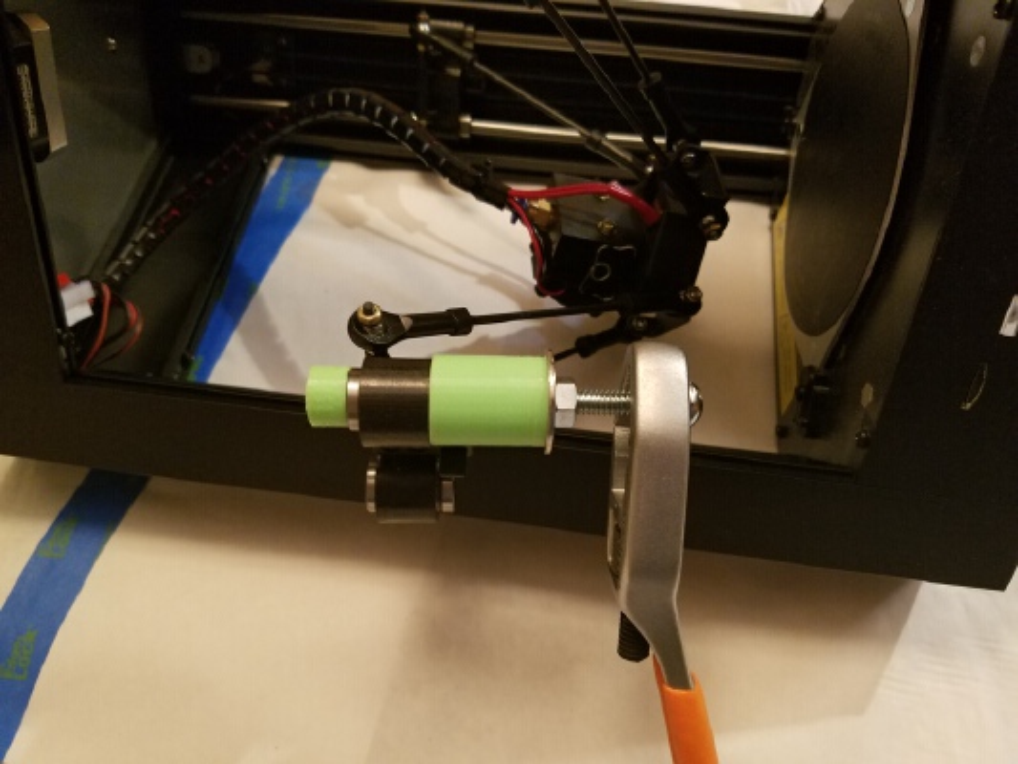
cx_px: 509
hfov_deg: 67.3
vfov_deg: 53.1
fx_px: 765
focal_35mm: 26
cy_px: 382
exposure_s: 1/17
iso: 250
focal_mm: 4.2
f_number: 1.7
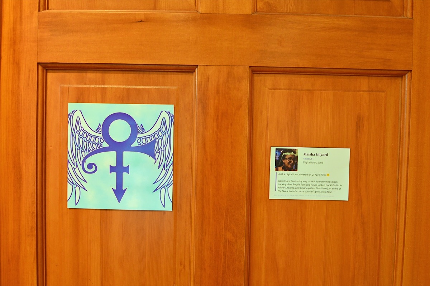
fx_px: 233
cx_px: 215
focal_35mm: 20
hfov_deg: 85.5
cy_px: 143
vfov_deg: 63.1
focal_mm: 13
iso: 800
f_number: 5.6
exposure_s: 1/60
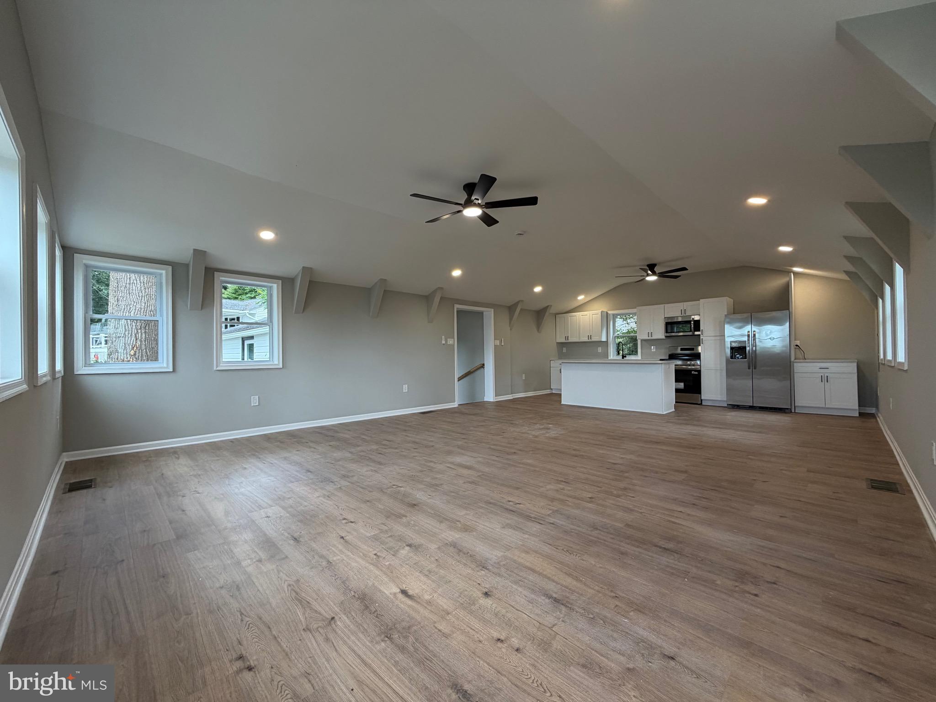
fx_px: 379
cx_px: 468
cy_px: 351
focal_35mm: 14
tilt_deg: -0.1
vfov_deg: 85.7
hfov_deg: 102.1
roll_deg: +0.7
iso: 125
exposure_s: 1/121
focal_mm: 2.22
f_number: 2.2
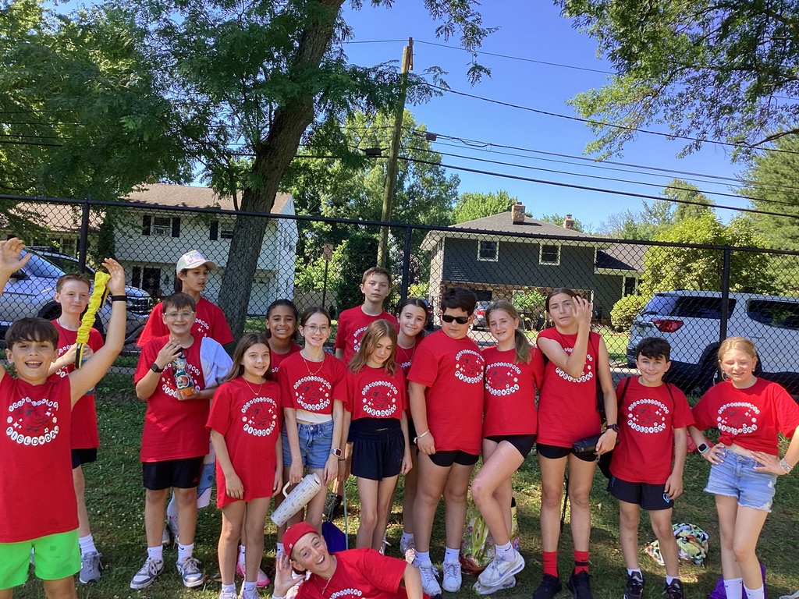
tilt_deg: +1.8
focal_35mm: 31
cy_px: 300
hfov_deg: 58.4
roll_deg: -4.5
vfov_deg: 45.4
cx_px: 400
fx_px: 716
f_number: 2.4
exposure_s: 1/124
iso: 25
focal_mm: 3.3
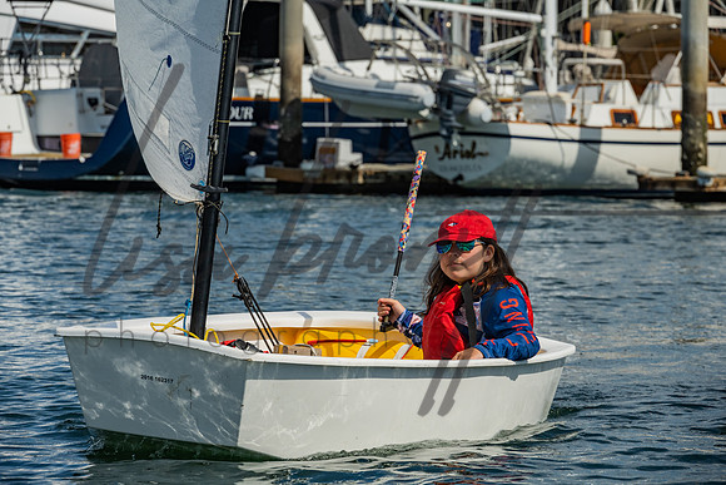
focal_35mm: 170
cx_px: 363
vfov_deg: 8.1
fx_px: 3429
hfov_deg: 12.1
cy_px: 242
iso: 250
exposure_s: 1/400
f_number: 10
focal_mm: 170
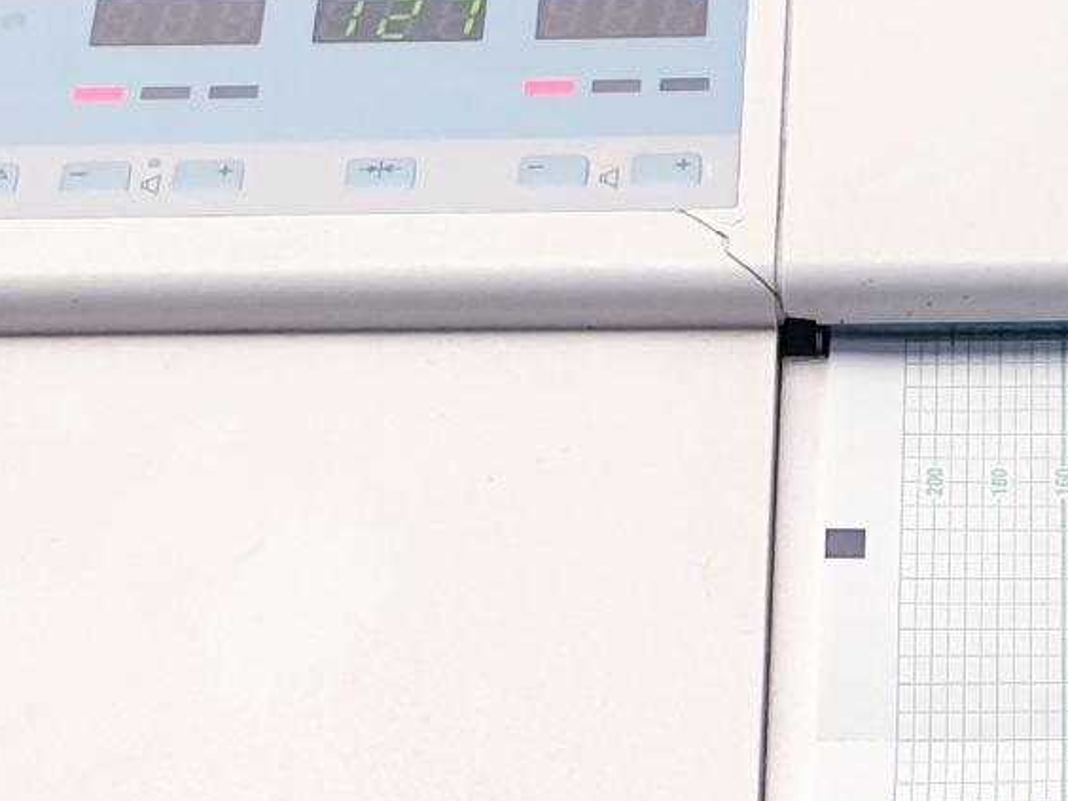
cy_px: 1460
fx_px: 3641
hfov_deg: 16.4
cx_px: 1051
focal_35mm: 118
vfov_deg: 11.6
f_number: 2.4
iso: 80
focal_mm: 4.3
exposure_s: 1/100
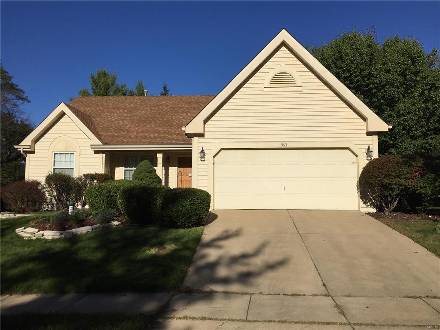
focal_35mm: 29
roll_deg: -2.0
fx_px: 369
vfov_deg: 48.2
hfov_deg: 61.7
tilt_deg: +5.5
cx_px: 220
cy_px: 165
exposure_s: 1/6623
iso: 32
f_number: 2.2
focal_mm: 4.15
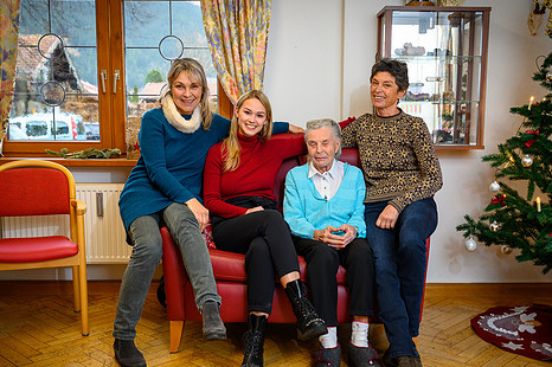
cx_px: 285
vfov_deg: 34.9
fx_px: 582
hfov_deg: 50.7
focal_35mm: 38
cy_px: 210
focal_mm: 30.5
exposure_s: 1/100
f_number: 4
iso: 800
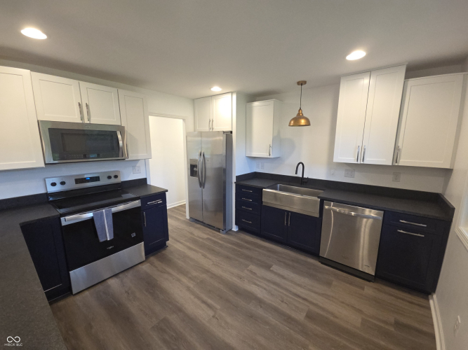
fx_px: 176
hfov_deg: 106.2
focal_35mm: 13
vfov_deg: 89.9
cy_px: 175
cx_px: 234
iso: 200
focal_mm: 2.2
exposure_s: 1/60
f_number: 2.2
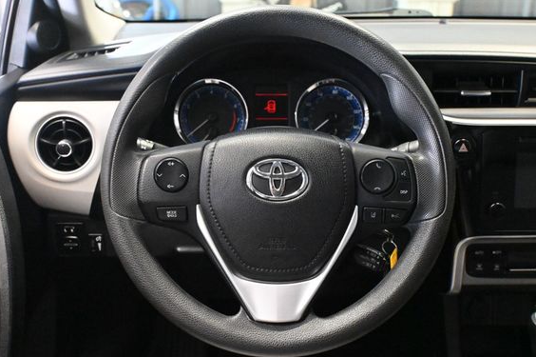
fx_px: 633
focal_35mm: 43
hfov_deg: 45.9
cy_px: 187
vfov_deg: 31.4
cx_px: 271
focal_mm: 25
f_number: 4.2
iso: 11400
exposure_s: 1/60
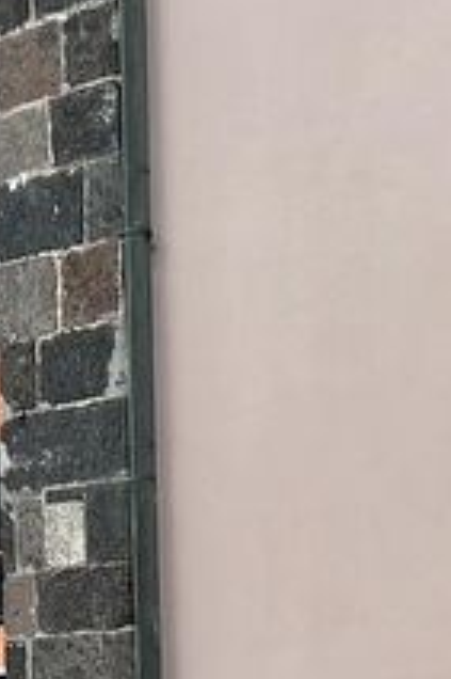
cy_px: 874
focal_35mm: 102
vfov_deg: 18.7
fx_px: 1920
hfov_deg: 13.0
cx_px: 585
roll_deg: -0.7
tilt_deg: -2.1
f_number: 1.5
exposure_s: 1/121
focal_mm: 5.7
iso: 80
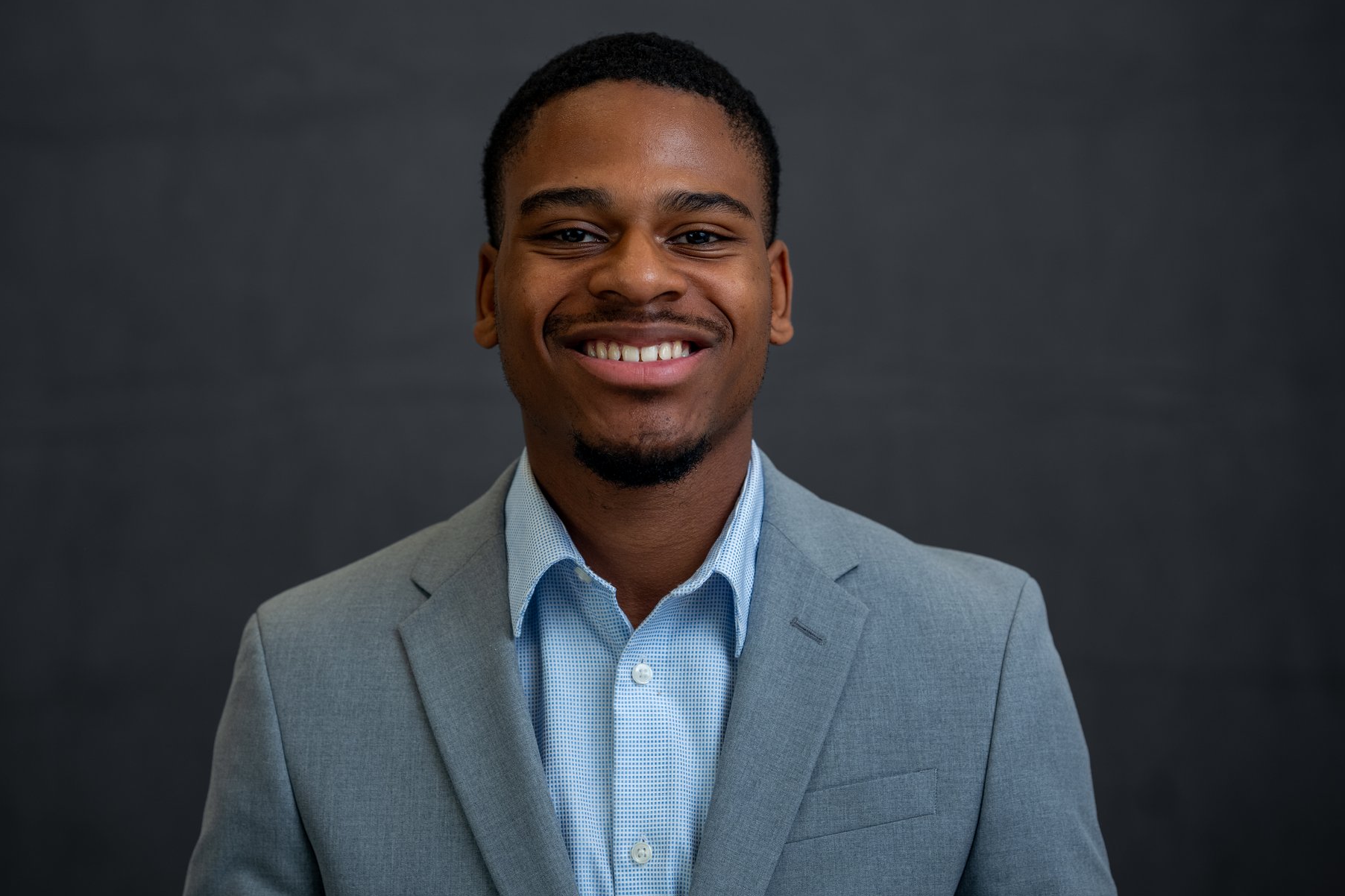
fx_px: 3773
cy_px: 369
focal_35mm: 101
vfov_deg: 13.5
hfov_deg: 20.2
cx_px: 608
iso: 50
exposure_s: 1/100
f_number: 2.8
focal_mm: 85
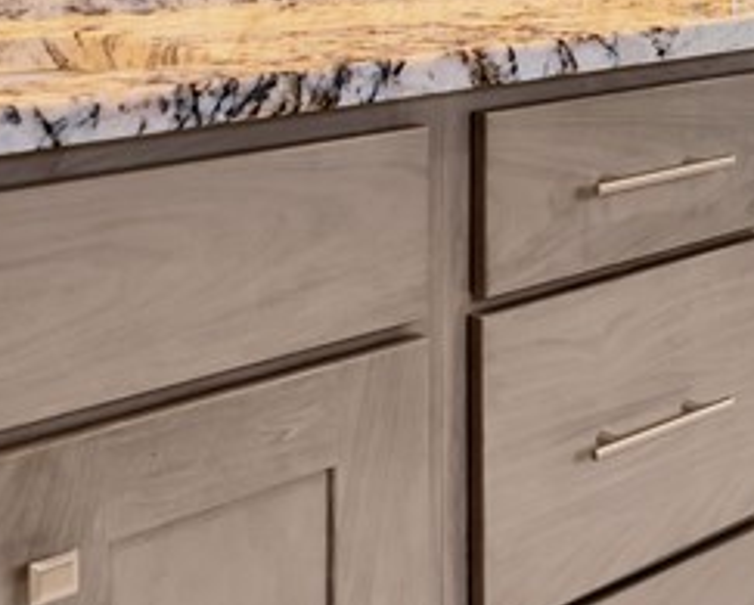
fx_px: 1497
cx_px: 1089
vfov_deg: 20.8
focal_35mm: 67
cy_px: -186
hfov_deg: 23.4
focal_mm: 16
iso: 100
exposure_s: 1/4
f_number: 6.3
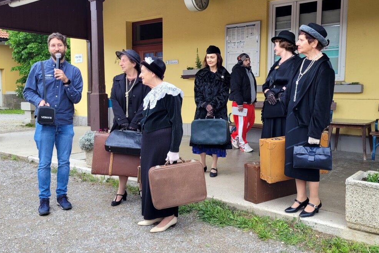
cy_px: 113
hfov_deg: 65.5
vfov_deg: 46.3
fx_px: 295
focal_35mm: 28
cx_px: 185
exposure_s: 1/357
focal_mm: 5.4
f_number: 1.8
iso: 40
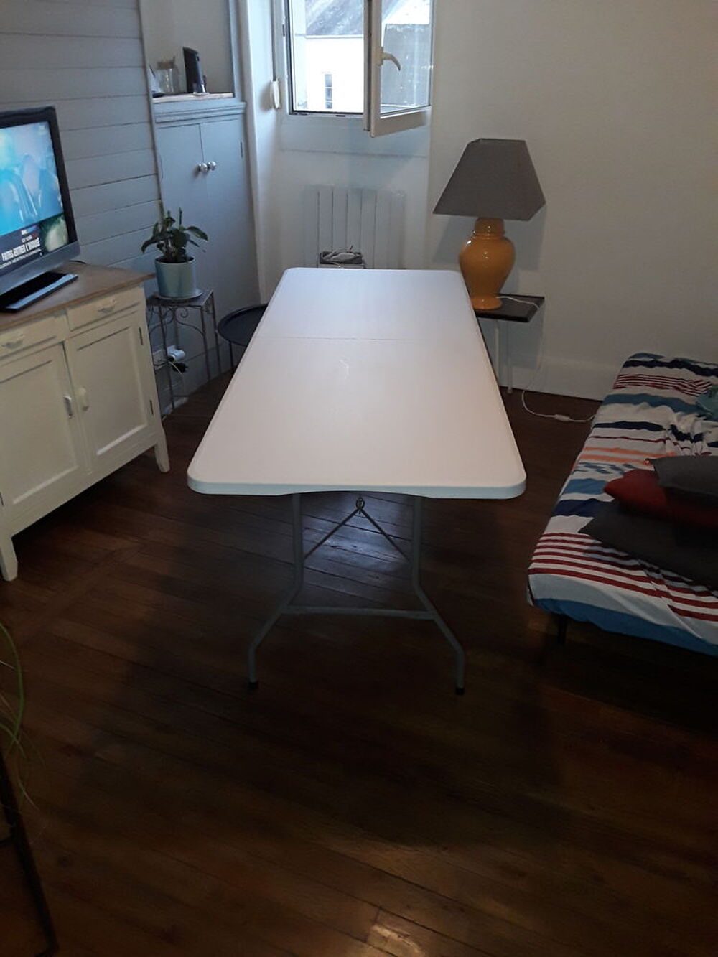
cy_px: 478
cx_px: 359
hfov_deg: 51.4
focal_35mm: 27
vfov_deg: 65.3
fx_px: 747
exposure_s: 1/33
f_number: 1.9
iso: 160
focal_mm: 2.91
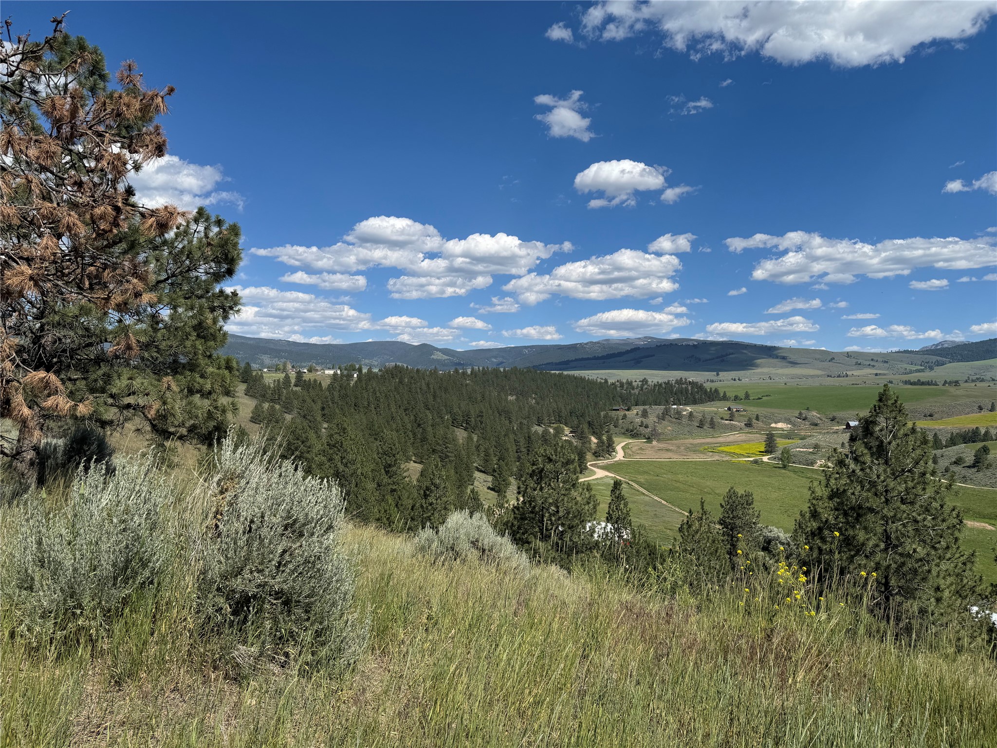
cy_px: 374
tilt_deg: +1.5
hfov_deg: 71.6
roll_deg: -0.4
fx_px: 691
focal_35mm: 24
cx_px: 498
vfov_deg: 56.8
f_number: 1.78
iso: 80
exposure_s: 1/6410
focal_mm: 6.76
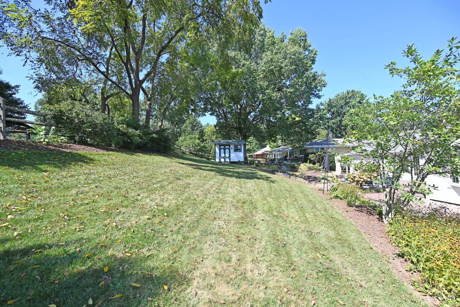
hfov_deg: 104.3
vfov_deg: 81.2
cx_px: 230
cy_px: 154
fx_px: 179
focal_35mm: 14
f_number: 5.6
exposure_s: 1/250
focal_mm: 14
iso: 110
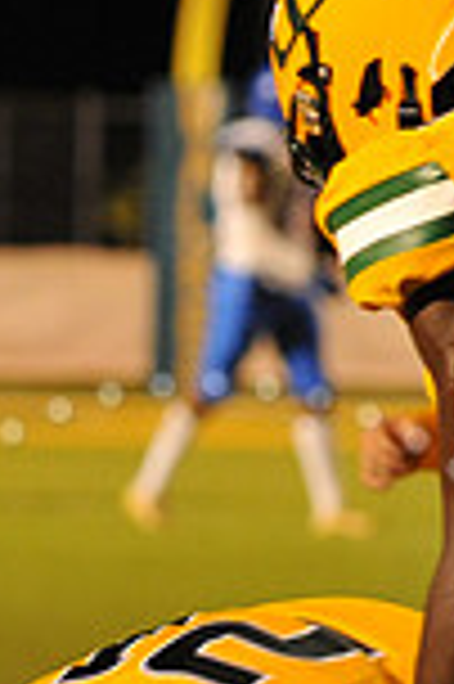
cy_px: 796
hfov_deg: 1.8
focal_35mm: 765
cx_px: 207
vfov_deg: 2.7
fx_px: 14503
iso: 3200
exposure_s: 1/160
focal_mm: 200
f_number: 6.3
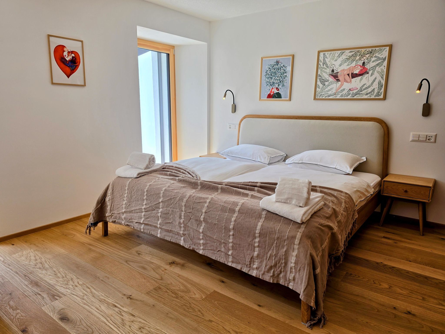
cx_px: 222
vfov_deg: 58.9
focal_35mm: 23
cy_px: 167
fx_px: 296
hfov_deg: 73.9
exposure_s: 1/359
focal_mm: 6.5
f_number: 1.4
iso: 20
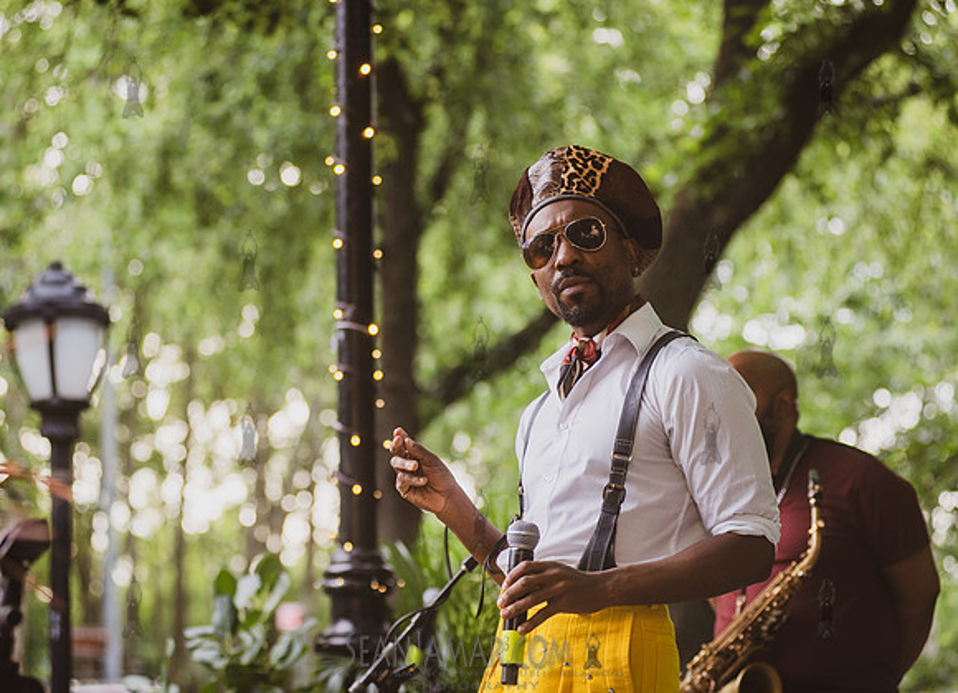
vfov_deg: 14.9
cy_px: 346
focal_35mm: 97
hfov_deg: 20.4
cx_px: 438
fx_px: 2661
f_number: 3.5
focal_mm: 92
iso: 1000
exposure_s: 1/500
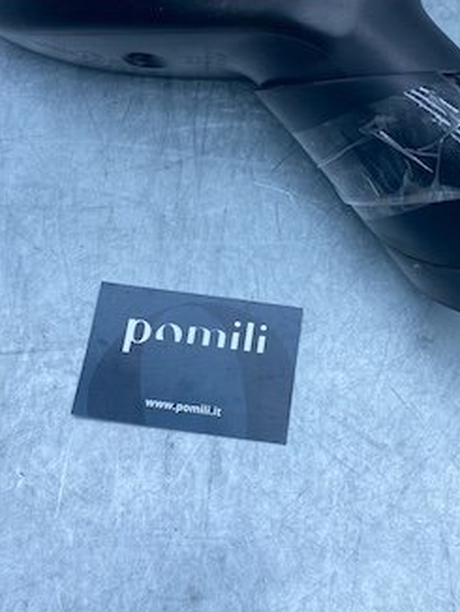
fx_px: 902
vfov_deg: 36.3
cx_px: 329
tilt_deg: -63.8
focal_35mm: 51
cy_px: 128
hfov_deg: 28.3
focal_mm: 4.25
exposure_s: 1/927
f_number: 1.8
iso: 32
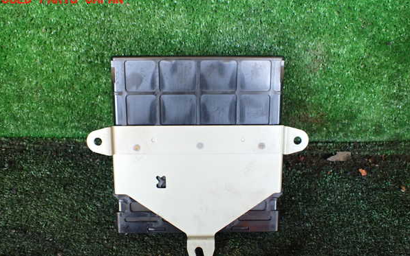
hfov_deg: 59.6
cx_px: 204
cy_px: 145
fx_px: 358
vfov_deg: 39.4
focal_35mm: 32
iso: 400
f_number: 2.3
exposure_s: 1/125
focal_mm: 5.4
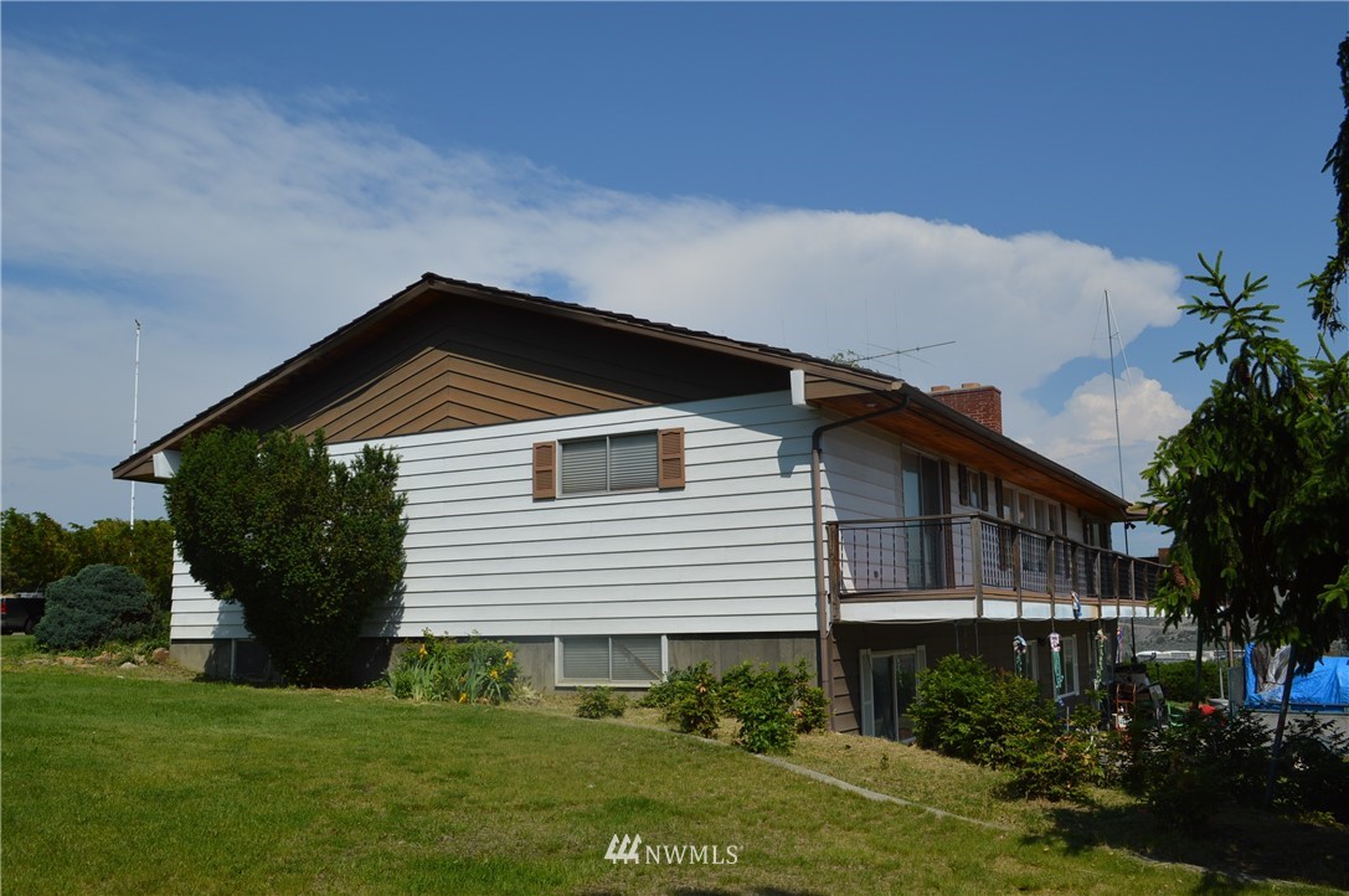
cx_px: 674
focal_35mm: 33
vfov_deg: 39.9
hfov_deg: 57.3
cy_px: 448
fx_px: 1235
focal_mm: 22
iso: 100
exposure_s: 1/400
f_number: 10
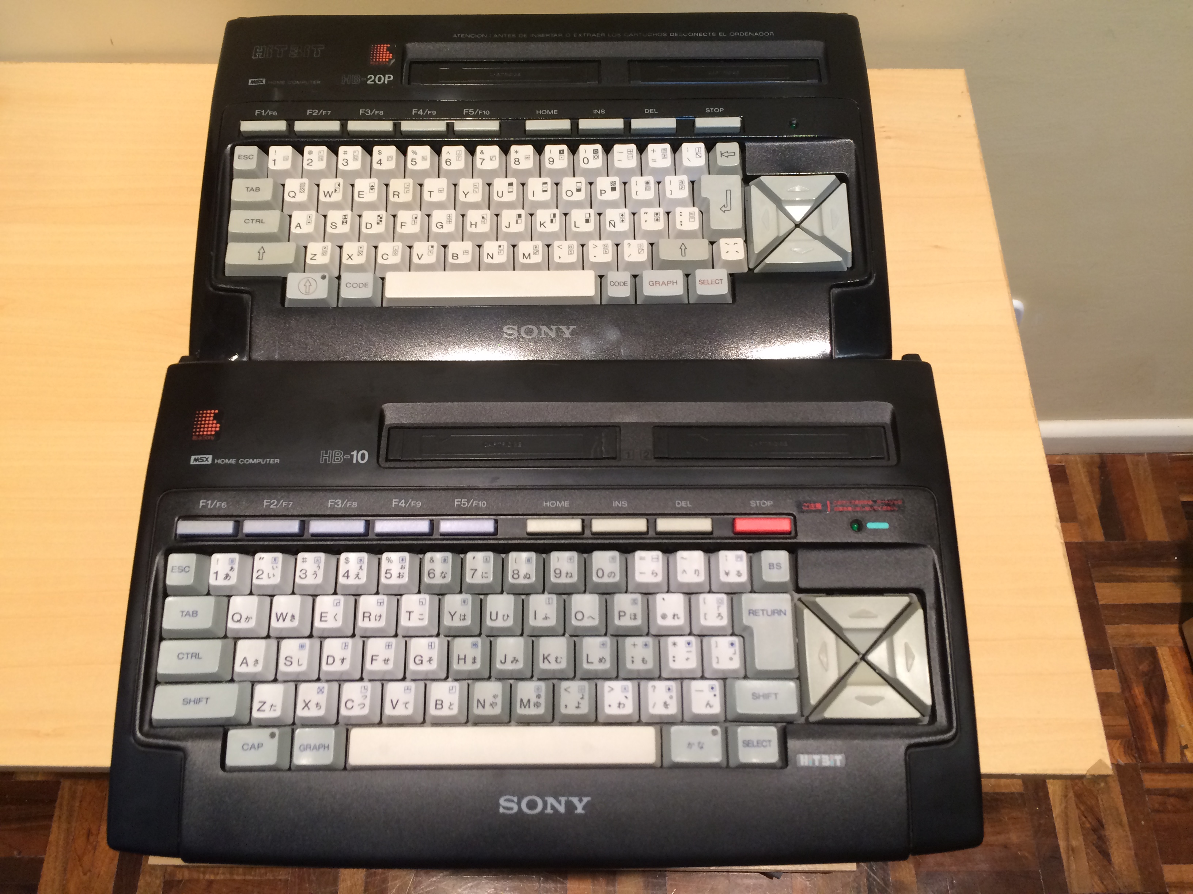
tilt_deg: -63.2
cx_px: 596
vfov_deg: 48.2
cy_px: 447
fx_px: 999
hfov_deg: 61.7
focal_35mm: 29
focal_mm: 4.15
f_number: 2.2
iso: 100
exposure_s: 1/30
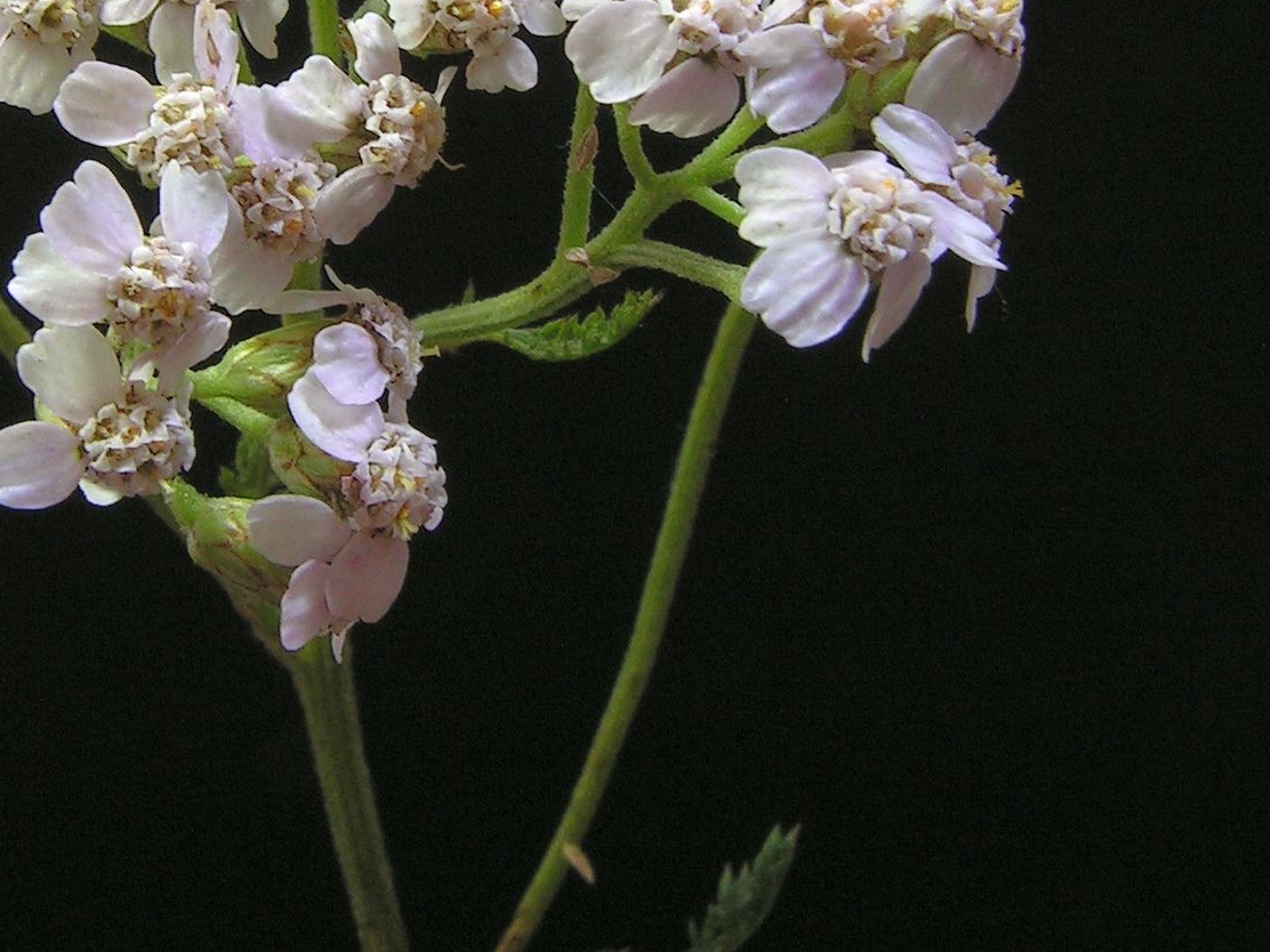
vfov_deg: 20.8
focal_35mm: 70
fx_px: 2568
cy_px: 191
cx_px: 396
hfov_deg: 27.6
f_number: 8
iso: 100
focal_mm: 6.4
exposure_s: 1/6
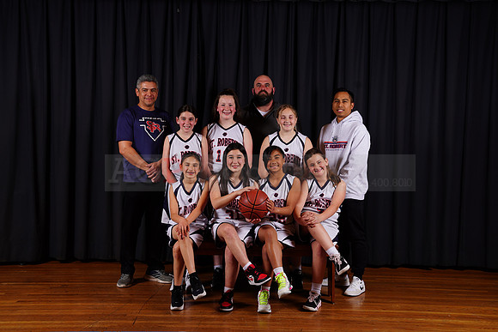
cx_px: 249
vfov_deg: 26.5
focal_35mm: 51
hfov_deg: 38.9
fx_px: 706
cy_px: 166
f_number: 6.3
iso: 200
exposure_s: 1/200
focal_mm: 51
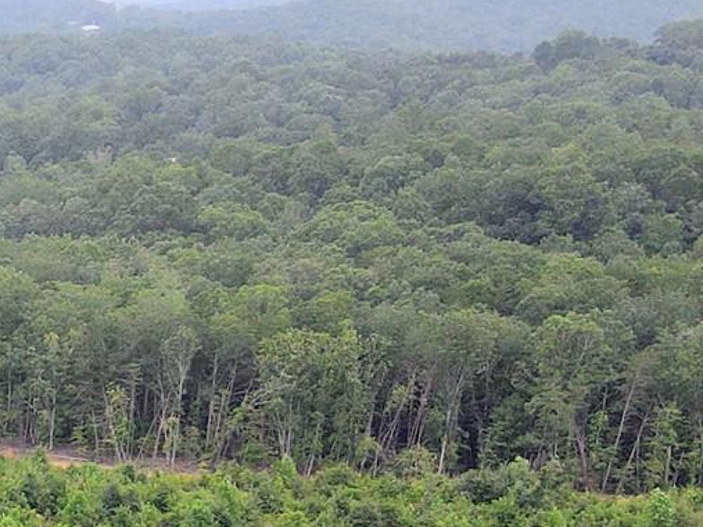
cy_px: 657
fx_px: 1969
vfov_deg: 14.7
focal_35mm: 97
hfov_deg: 16.5
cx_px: -606
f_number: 2.8
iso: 100
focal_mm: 4.5
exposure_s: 1/400
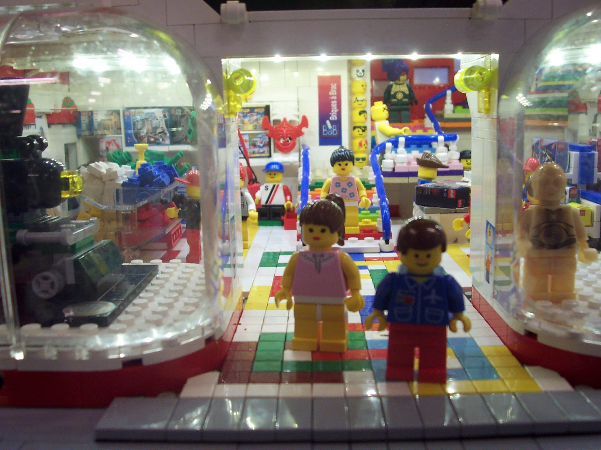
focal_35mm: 37
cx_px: 300
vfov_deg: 38.7
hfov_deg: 50.1
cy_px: 225
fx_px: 642
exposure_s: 1/30
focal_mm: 5.6
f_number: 2.8
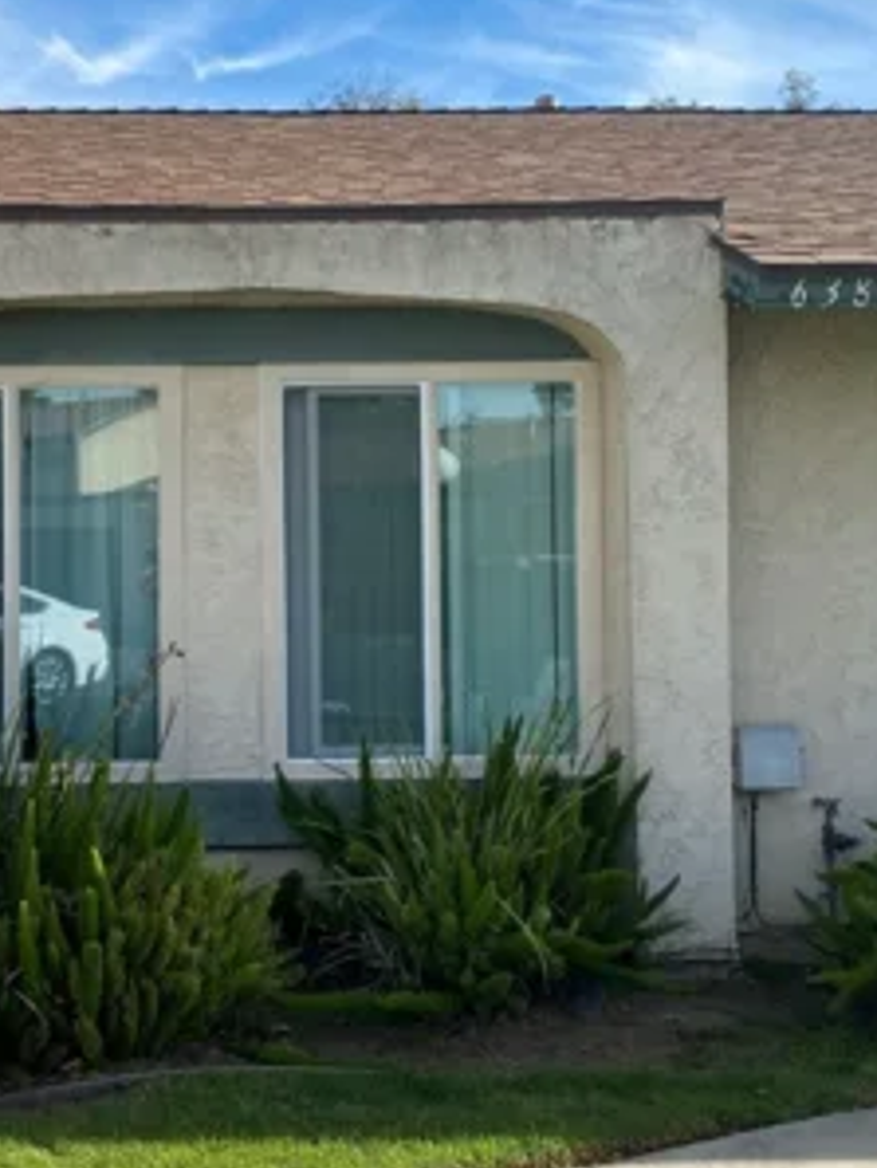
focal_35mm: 49
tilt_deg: +2.8
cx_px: 263
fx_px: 1654
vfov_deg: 38.8
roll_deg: -1.6
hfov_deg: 29.4
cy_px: 507
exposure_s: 1/2222
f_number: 1.8
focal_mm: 4.25
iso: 32
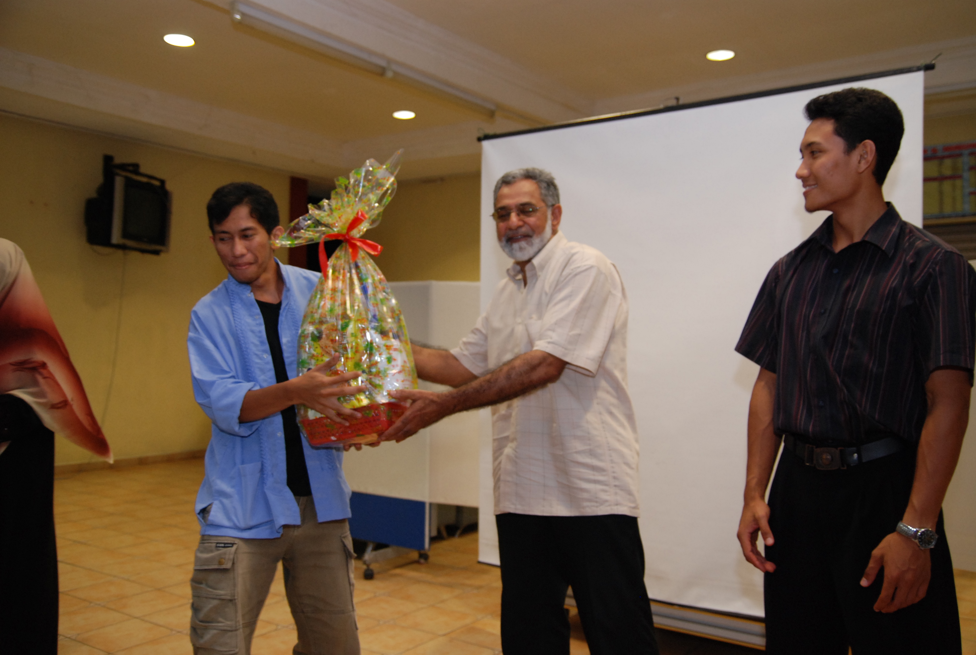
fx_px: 897
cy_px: 328
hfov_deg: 57.1
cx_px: 488
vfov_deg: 40.1
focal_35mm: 33
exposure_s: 1/60
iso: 500
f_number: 2.8
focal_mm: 22
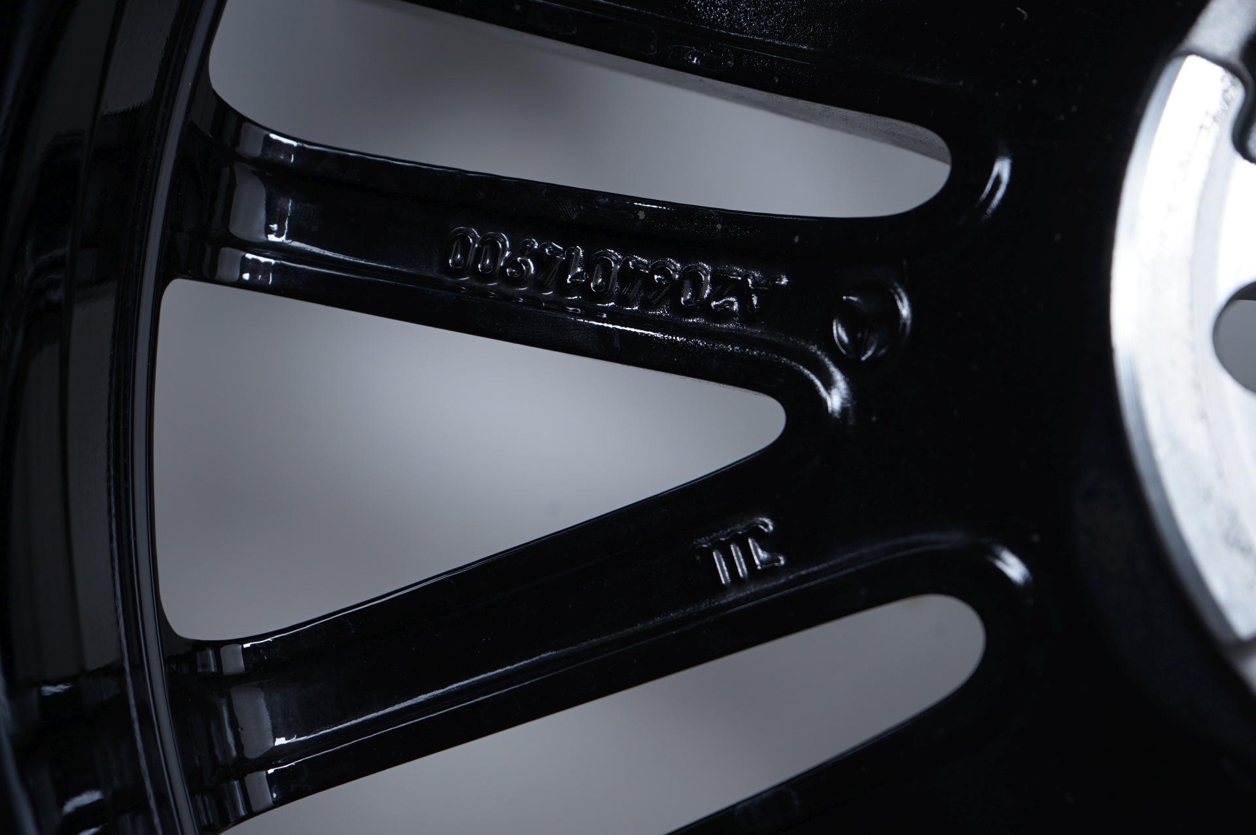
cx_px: 628
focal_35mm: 64
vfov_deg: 21.2
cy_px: 418
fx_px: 2231
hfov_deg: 31.4
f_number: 7.1
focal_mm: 64
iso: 250
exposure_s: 1/100
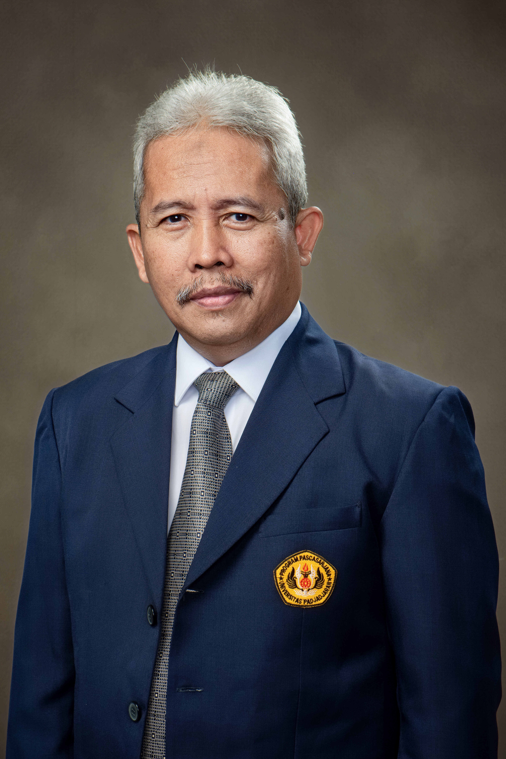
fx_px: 1750
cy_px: 380
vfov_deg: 24.5
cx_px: 253
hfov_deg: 16.5
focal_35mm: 83
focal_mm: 55
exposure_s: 1/125
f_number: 11
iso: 320
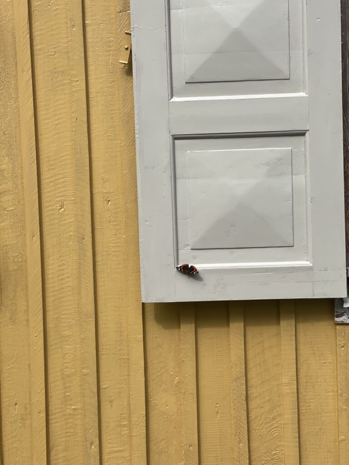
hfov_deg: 28.0
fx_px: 699
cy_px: 232
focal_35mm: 52
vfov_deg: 36.8
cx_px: 174
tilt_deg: -2.0
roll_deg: +2.4
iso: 25
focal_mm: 6
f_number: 2
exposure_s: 1/978
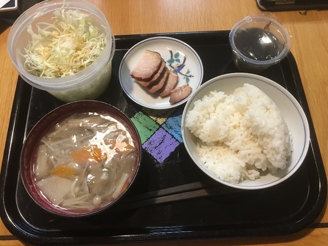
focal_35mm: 29
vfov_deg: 48.2
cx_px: 164
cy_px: 123
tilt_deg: -67.2
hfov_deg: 61.7
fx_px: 275
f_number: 2.2
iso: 80
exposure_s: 1/10
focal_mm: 4.15
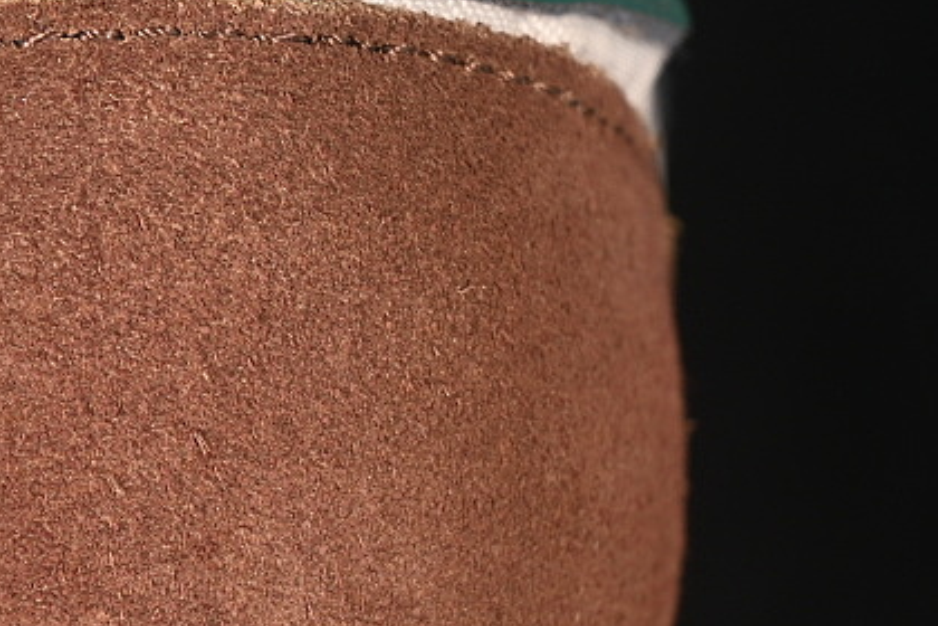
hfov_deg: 10.6
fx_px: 5028
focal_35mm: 193
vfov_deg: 7.1
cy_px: 344
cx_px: 89
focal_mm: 50
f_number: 6.3
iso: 160
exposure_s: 1/60
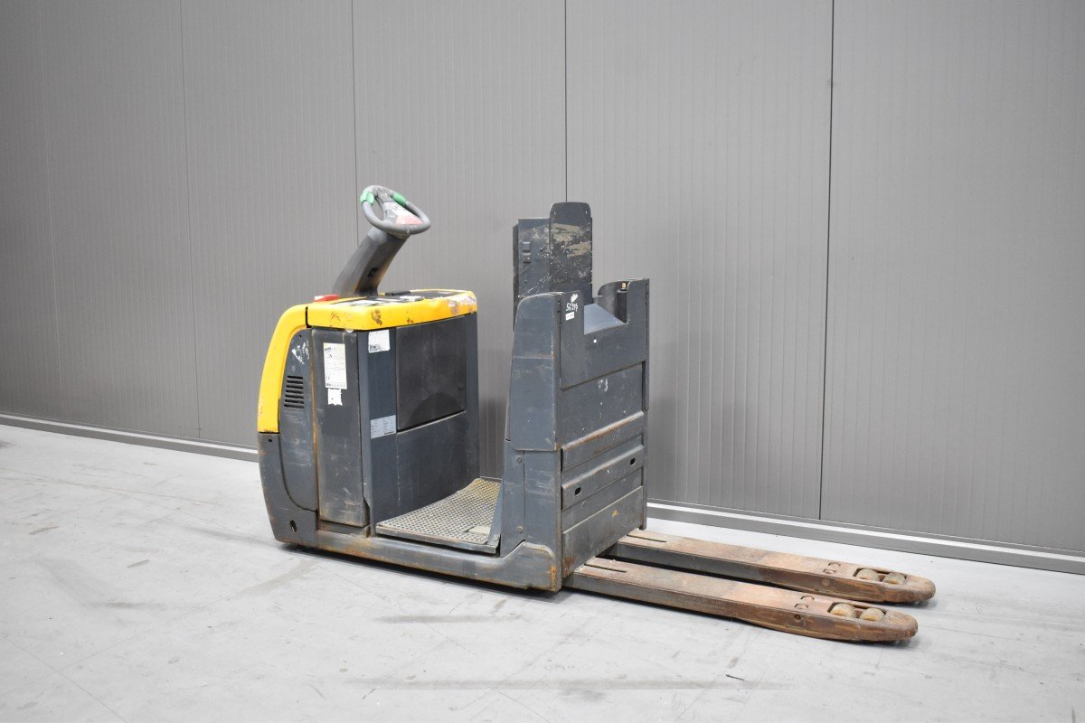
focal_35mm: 34
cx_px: 542
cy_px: 362
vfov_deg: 38.4
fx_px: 1040
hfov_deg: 55.1
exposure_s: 1/50
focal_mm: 23
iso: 1600
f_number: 4
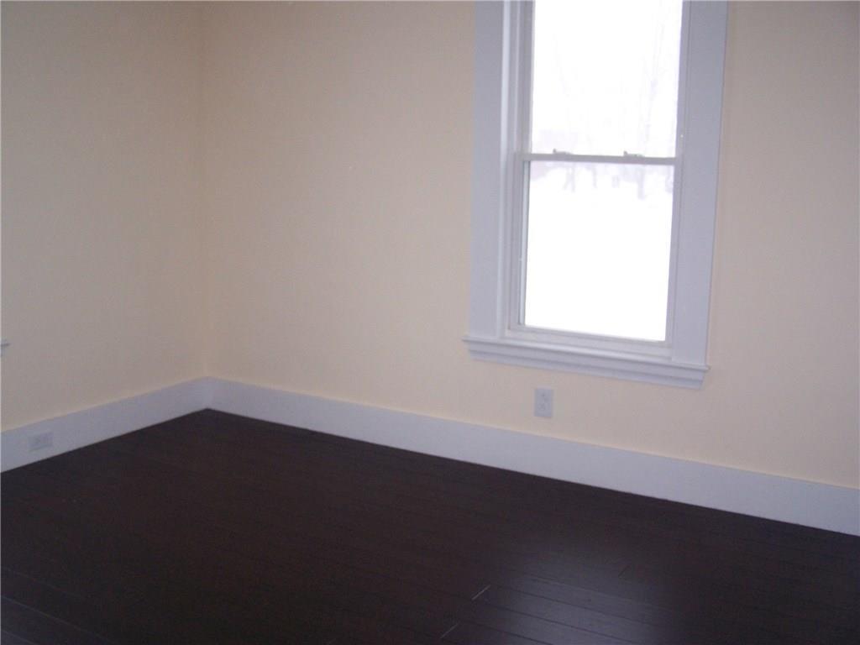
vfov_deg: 37.7
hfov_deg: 49.0
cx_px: 430
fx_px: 944
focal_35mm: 38
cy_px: 322
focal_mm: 6.3
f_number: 2.8
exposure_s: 1/60
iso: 140
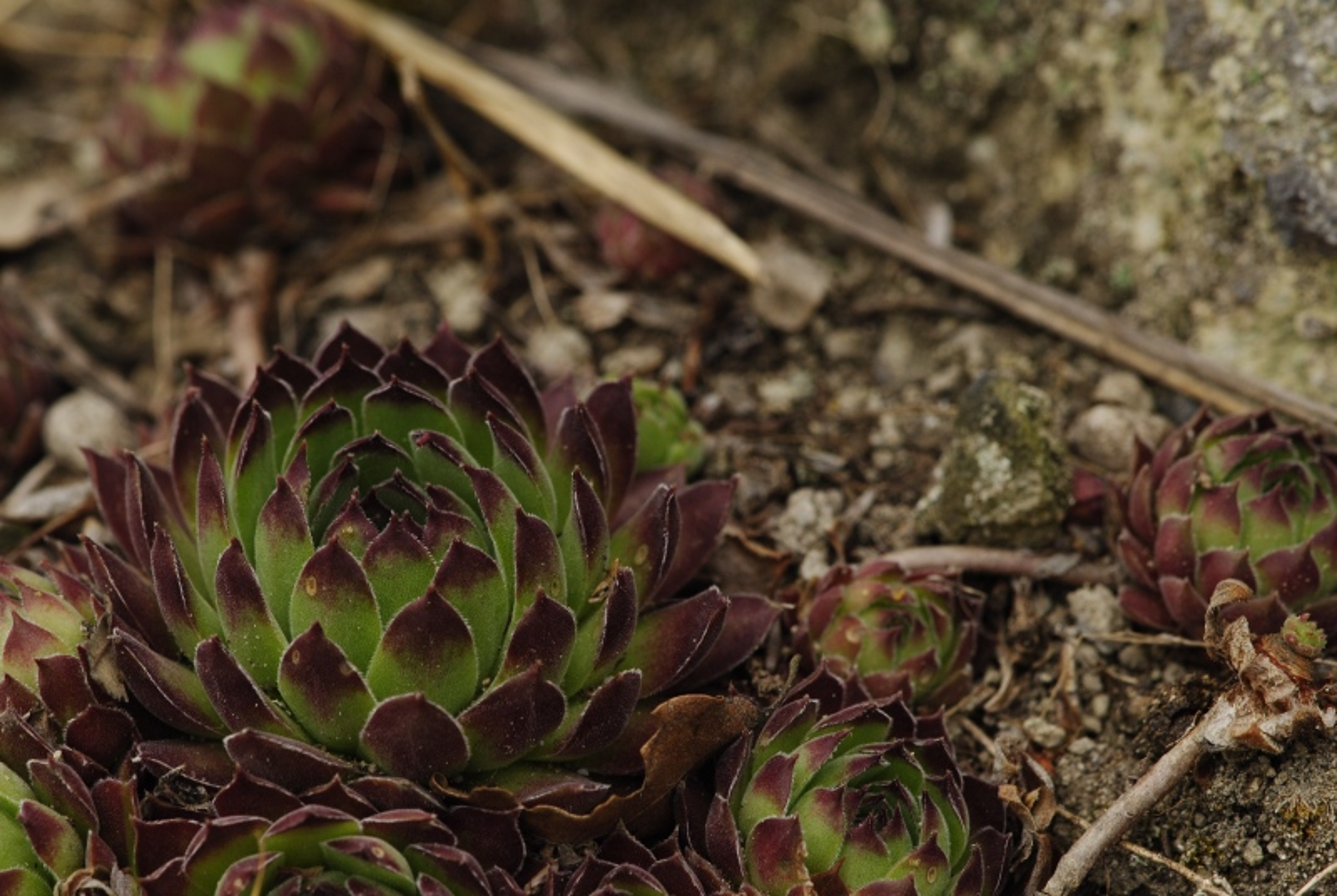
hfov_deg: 16.0
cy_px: 448
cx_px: 668
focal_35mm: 128
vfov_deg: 10.8
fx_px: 4742
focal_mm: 85
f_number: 7.1
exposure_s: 1/200
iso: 200
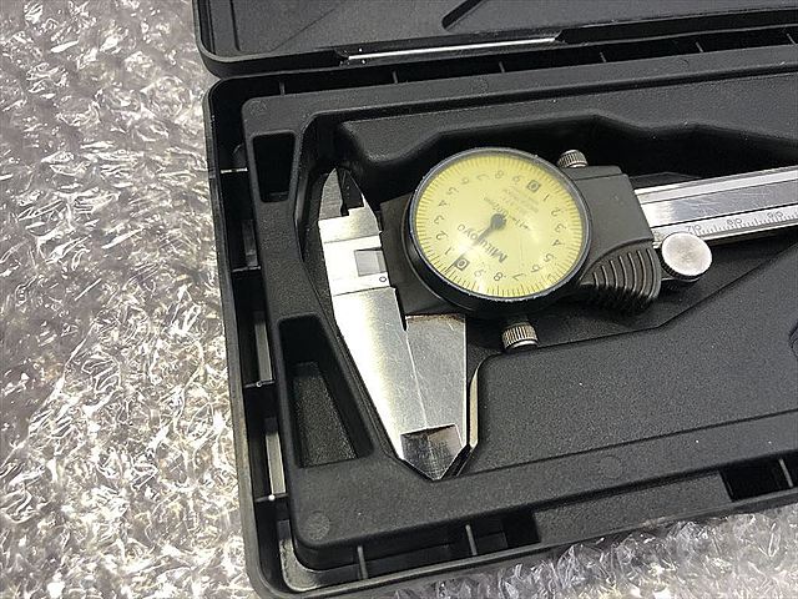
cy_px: 300
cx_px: 399
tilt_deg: -64.9
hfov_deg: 63.4
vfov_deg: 49.7
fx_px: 645
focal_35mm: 28
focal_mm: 3.99
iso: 32
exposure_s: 1/25
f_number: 1.8
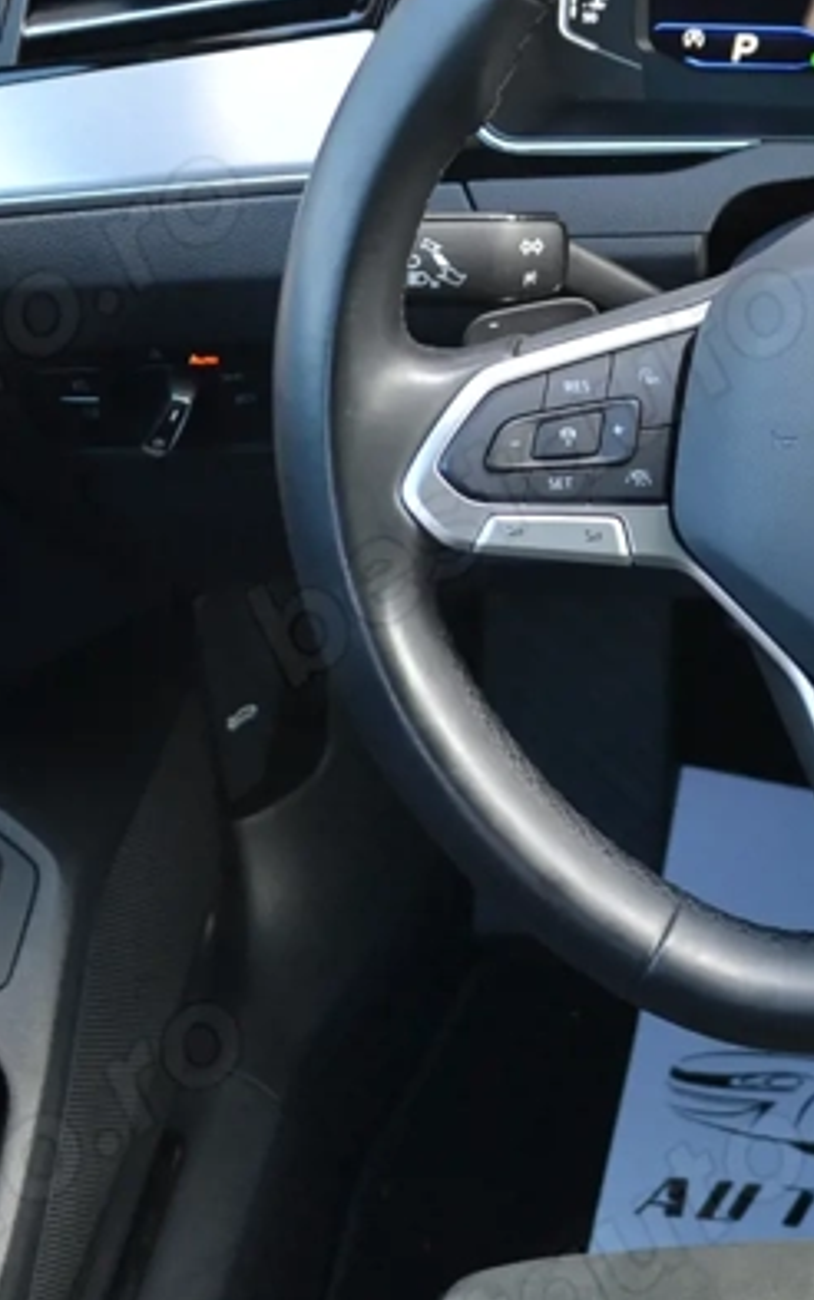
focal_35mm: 70
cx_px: 1039
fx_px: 2482
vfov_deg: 29.0
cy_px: 347
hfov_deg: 17.5
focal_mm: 18
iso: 400
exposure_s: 1/60
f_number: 4
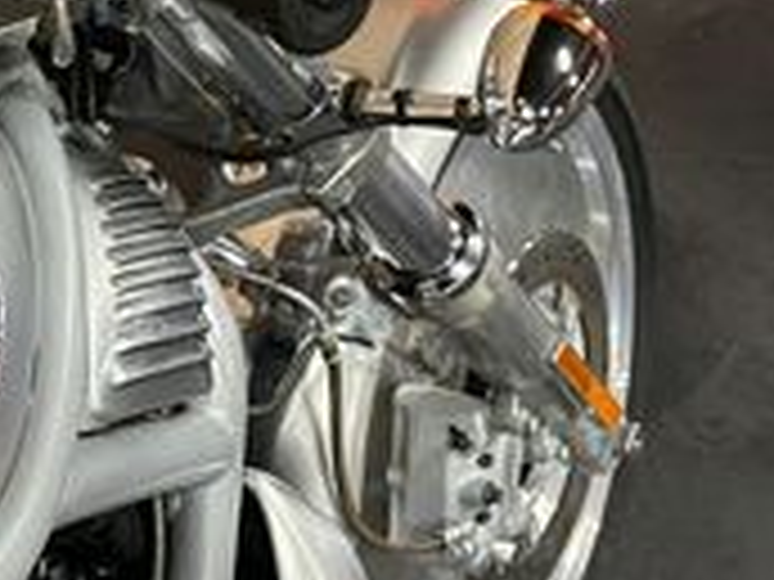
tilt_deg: -41.8
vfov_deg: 15.2
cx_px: -306
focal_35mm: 97
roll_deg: -4.9
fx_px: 2169
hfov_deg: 18.4
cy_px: 261
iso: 500
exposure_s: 1/33
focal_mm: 5.1
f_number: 1.6
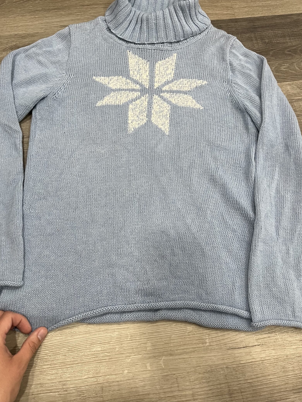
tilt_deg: -65.8
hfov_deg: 44.1
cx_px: 142
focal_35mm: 32
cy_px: 155
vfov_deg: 56.2
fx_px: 372
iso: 125
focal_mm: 5.1
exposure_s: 1/73
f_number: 1.6
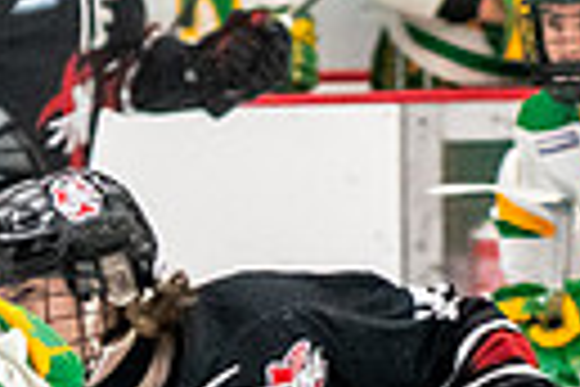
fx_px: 15788
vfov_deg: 1.4
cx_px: 565
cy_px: 766
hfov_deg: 2.1
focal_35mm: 980
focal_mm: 102
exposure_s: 1/640
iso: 3200
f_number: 2.8
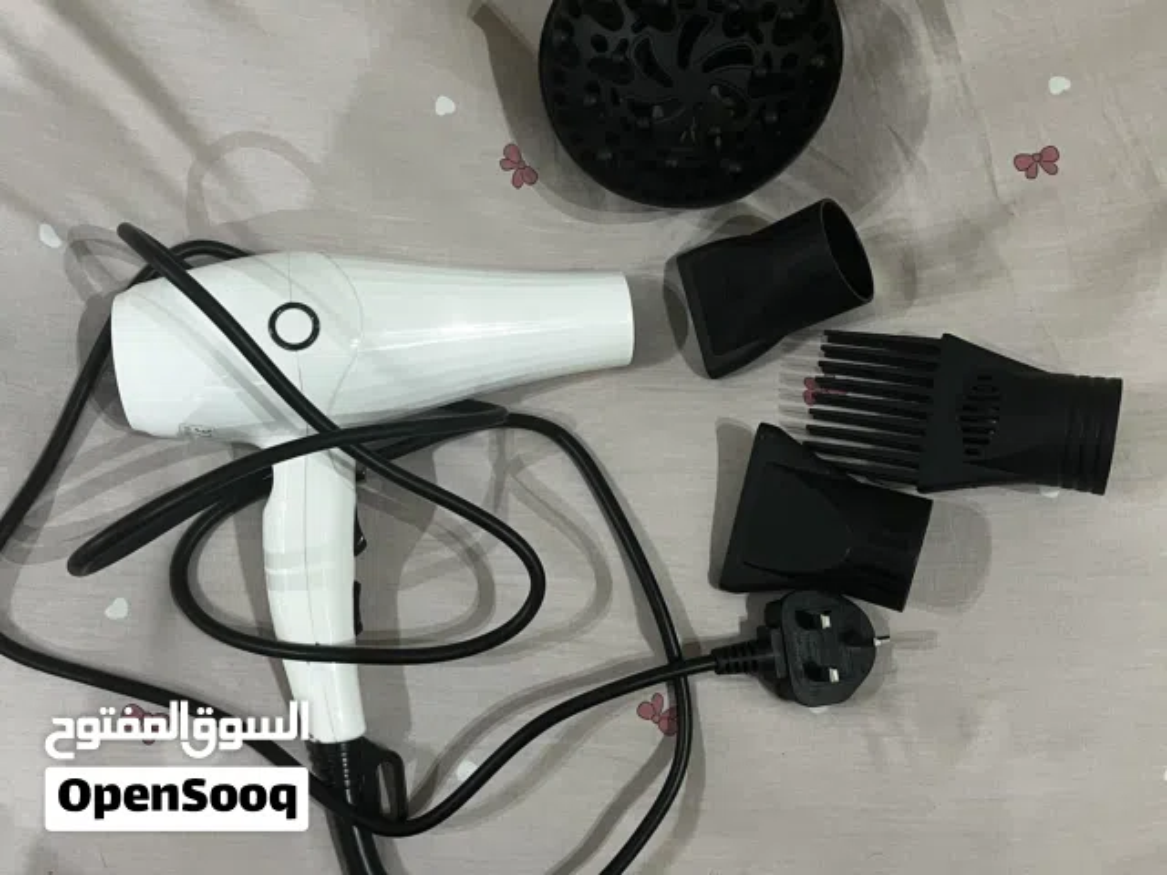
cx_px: 584
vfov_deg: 53.1
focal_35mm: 26
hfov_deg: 67.3
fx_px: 877
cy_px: 438
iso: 320
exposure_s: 1/60
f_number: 1.6
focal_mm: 5.1
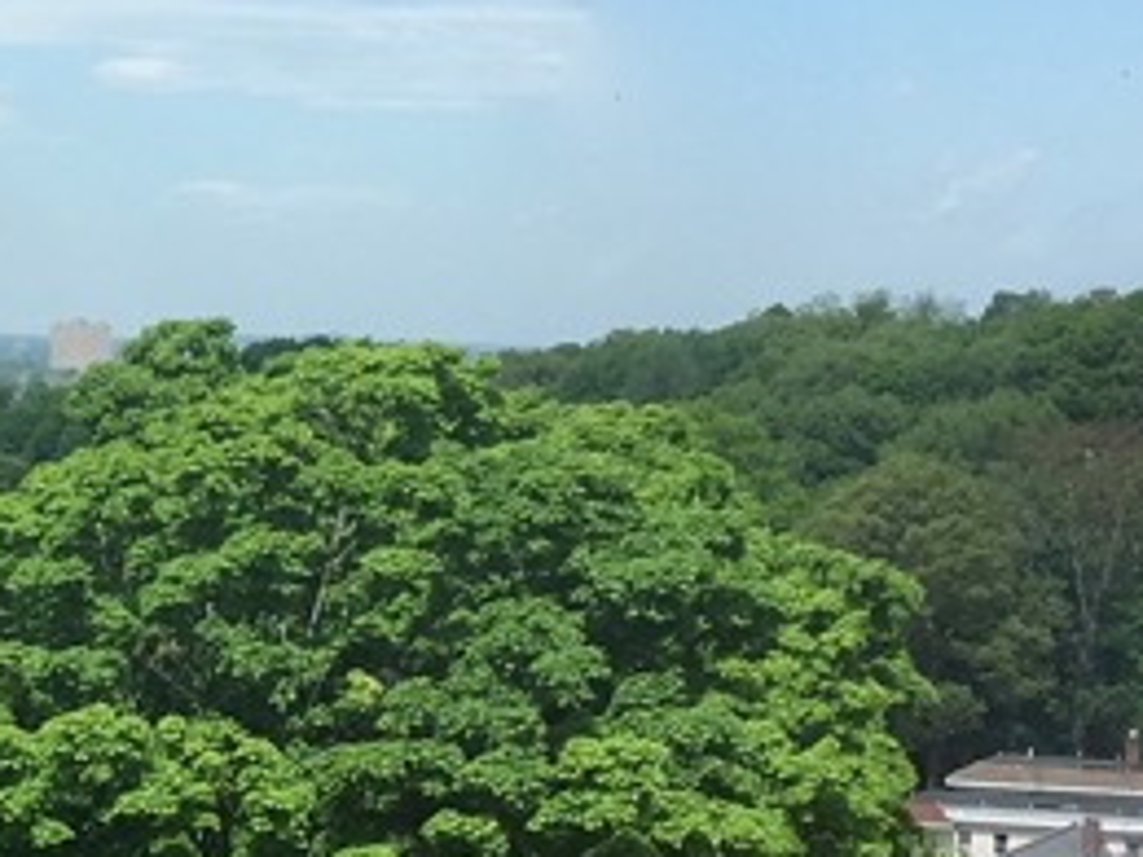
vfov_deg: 10.4
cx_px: -409
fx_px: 4722
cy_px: 628
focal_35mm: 143
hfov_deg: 13.2
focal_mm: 4.15
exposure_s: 1/1026
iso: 25
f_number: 2.2
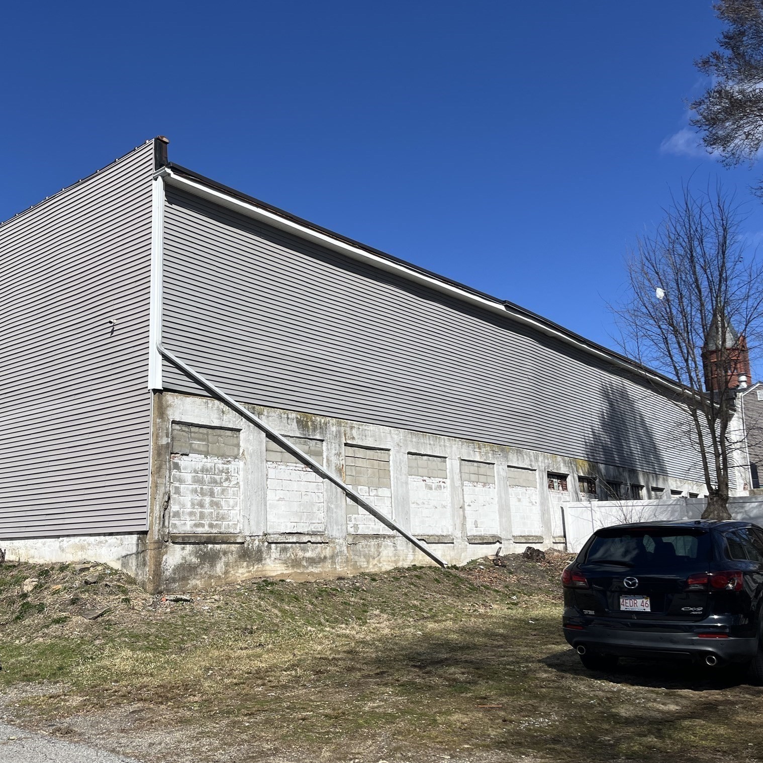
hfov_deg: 52.1
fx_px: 773
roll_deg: +1.4
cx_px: 298
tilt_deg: +11.5
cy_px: 384
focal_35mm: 31
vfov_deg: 52.5
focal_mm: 5.1
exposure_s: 1/5076
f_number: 1.6
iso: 50
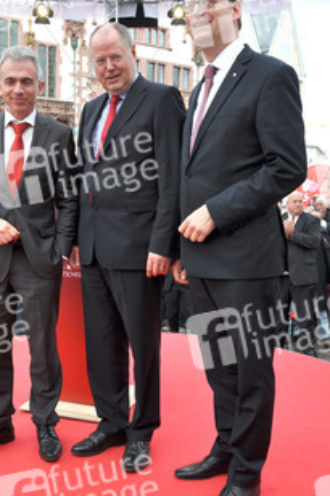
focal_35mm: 39
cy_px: 251
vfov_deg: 49.6
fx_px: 537
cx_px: 122
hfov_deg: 34.0
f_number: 7.1
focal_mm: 20
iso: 200
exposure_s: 1/200
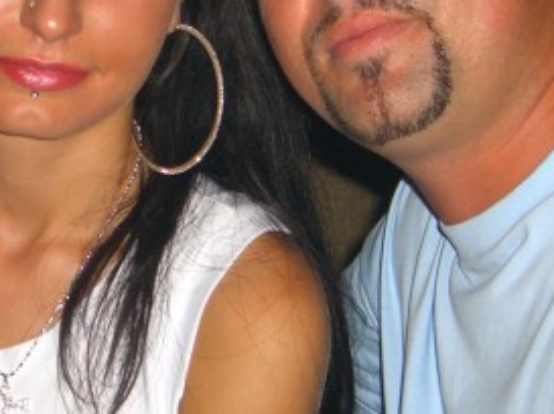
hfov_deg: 14.6
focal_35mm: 135
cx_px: 172
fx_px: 2158
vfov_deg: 11.0
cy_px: 223
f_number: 3.1
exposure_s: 1/60
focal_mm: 9.5
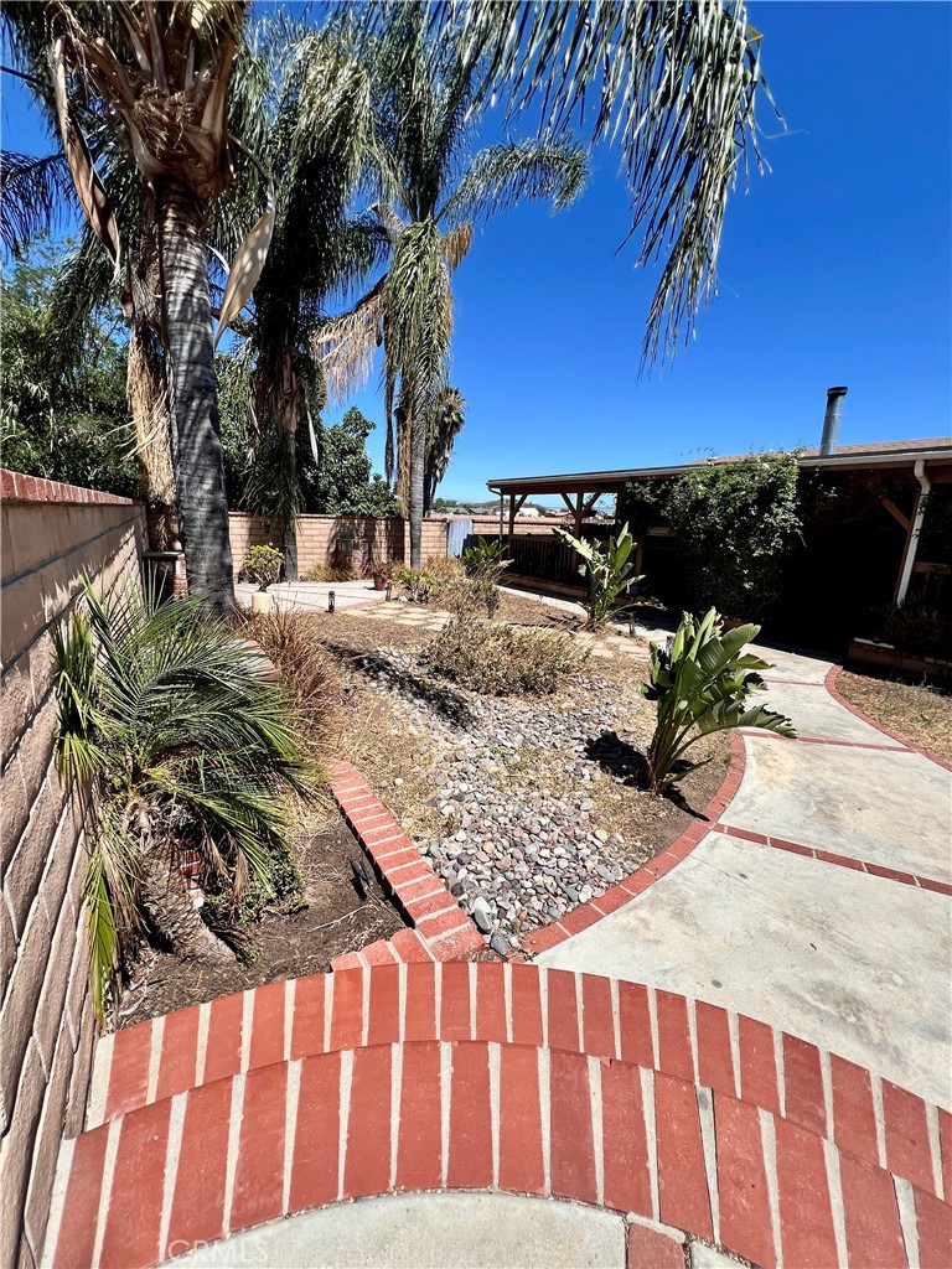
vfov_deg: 106.2
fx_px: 477
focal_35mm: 13
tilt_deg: -13.3
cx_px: 476
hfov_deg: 89.9
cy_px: 634
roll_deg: -2.0
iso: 32
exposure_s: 1/1647
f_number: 1.8
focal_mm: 1.57
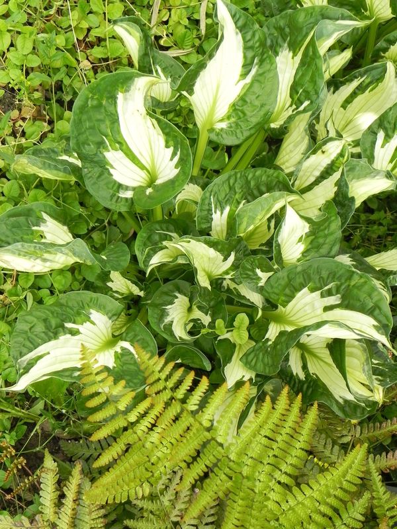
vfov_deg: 26.0
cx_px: 198
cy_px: 264
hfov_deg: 19.6
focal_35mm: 75
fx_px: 1147
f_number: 4.5
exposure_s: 1/160
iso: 160
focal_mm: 13.4
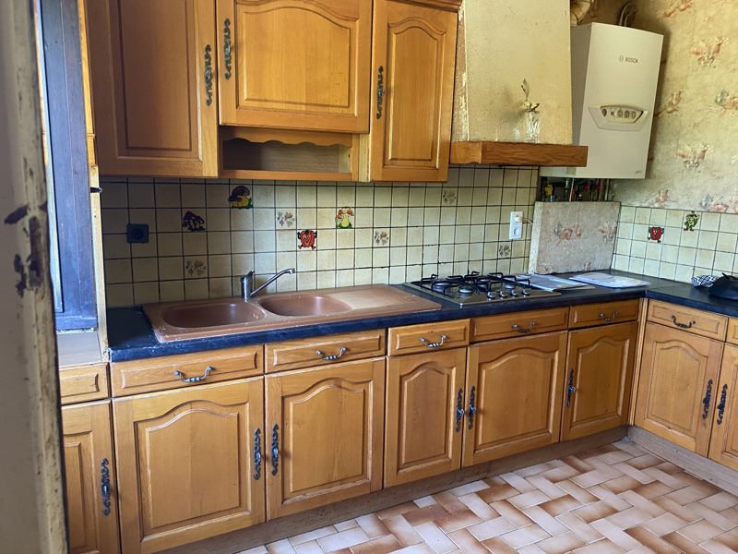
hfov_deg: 67.3
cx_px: 369
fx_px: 554
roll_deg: -1.5
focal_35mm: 26
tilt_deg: -14.2
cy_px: 277
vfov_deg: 53.1
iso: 320
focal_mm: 4.25
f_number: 1.8
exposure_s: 1/60
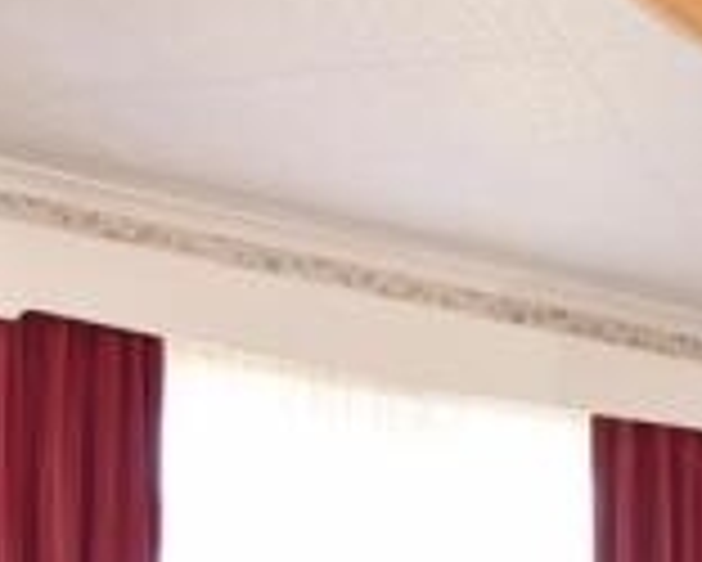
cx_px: 855
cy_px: 803
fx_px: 1227
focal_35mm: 59
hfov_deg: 27.8
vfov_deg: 22.1
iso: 400
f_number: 5.6
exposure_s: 1/25
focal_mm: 10
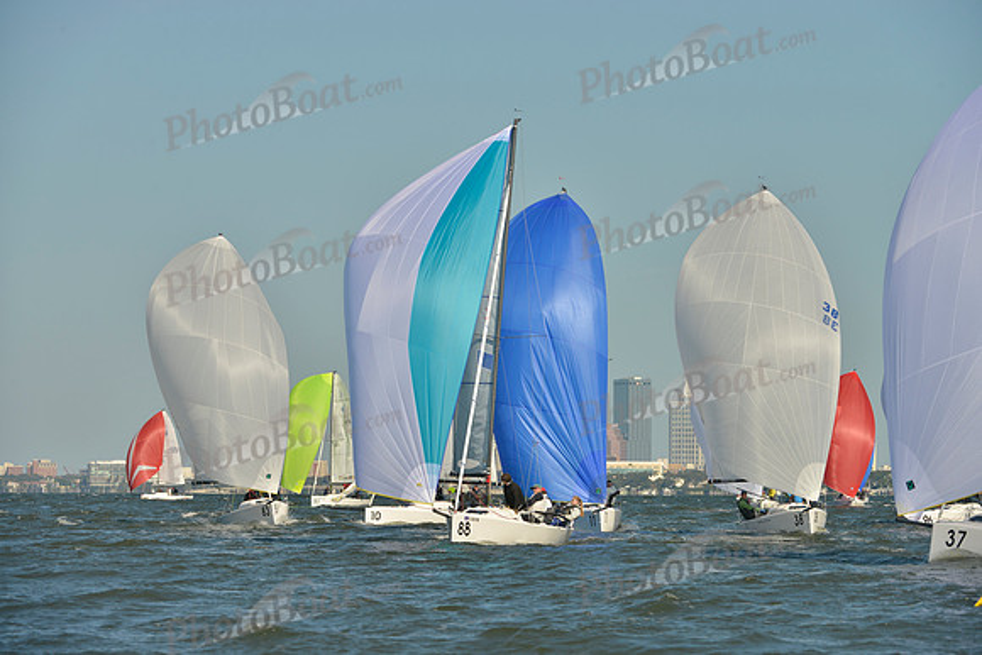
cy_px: 328
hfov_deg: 10.3
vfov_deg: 6.9
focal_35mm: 200
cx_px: 491
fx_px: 5457
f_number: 8
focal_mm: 200
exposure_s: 1/1000
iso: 200
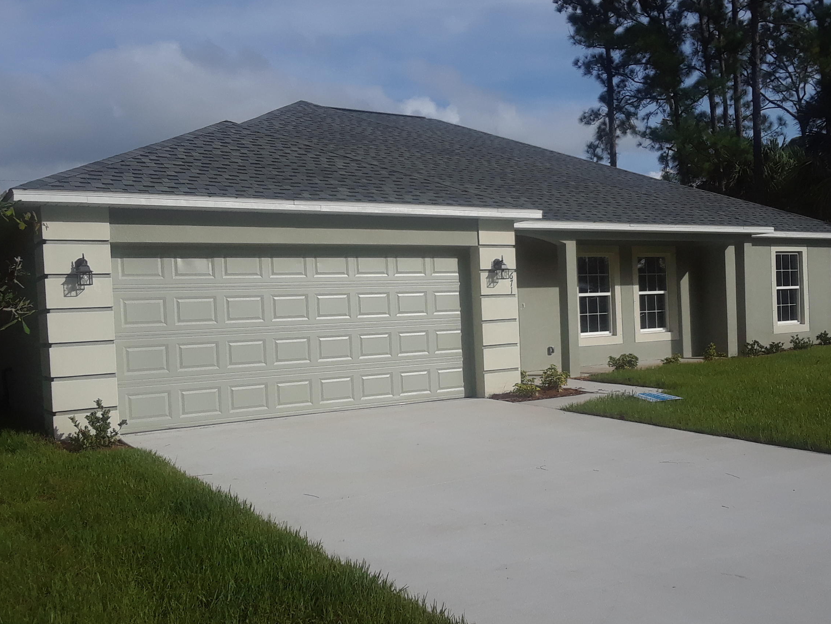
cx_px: 428
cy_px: 335
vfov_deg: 41.8
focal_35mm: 34
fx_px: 816
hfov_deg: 53.9
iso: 40
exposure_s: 1/2950
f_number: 1.9
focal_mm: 2.47
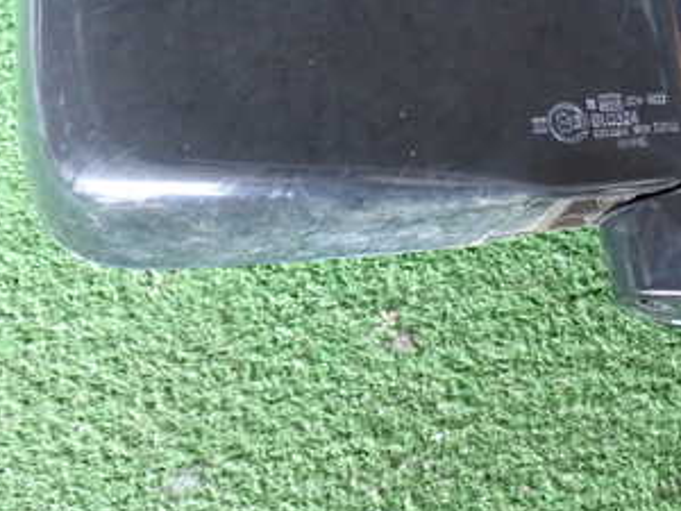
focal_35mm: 60
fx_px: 1180
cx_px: 536
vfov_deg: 23.6
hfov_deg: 31.4
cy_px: 34
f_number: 2.3
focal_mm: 5.4
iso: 500
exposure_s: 1/30
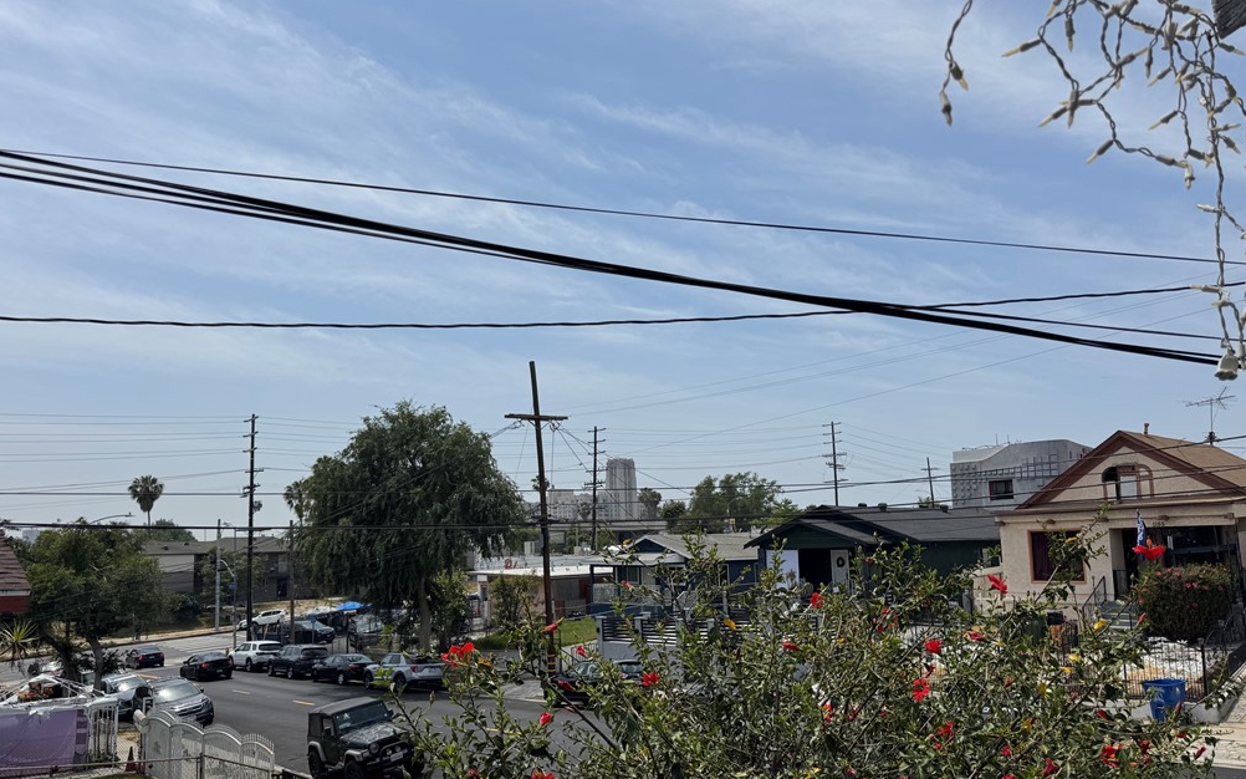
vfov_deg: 47.5
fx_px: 883
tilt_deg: +5.7
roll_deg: +0.7
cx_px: 614
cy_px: 443
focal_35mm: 26
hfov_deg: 70.4
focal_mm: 6.76
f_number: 1.78
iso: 80
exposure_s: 1/10417
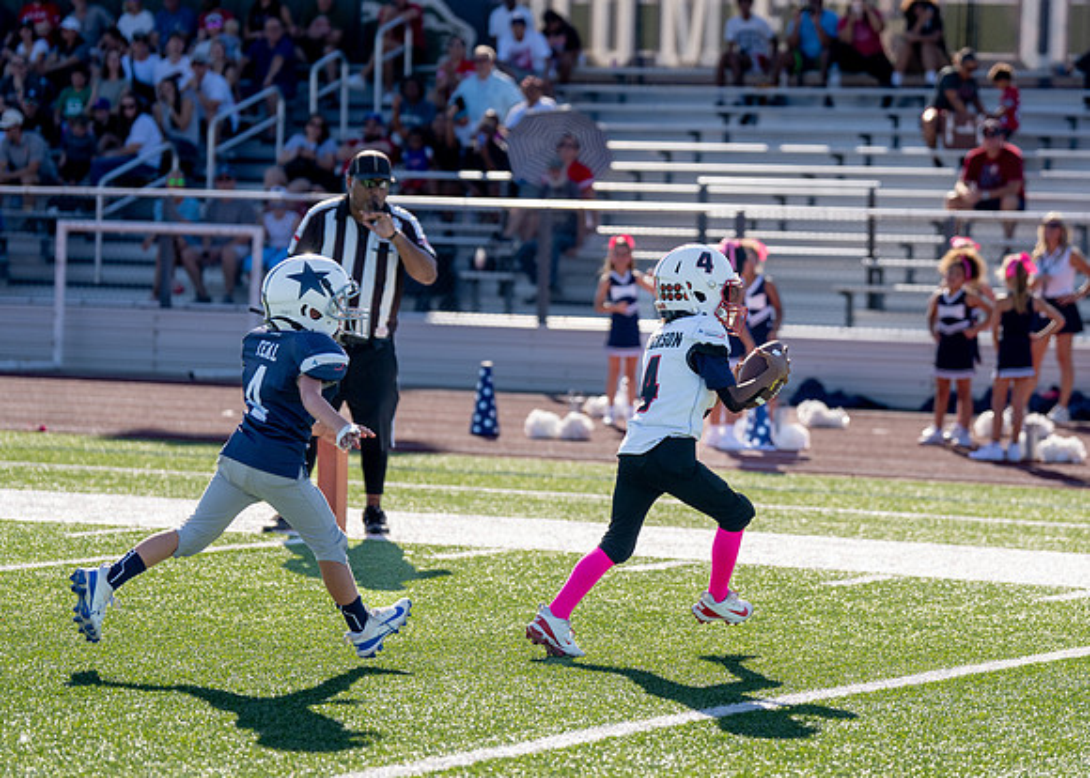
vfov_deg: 10.6
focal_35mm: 136
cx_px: 672
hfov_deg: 14.8
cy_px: 327
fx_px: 4199
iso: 320
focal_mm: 109
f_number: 2.8
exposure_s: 1/4000
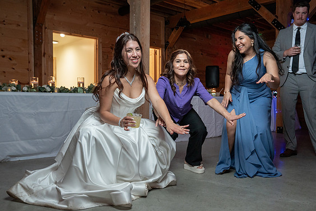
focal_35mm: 33
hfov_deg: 57.1
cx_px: 174
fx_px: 289
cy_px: 117
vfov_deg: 39.9
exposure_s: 1/200
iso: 2000
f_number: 4
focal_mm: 28
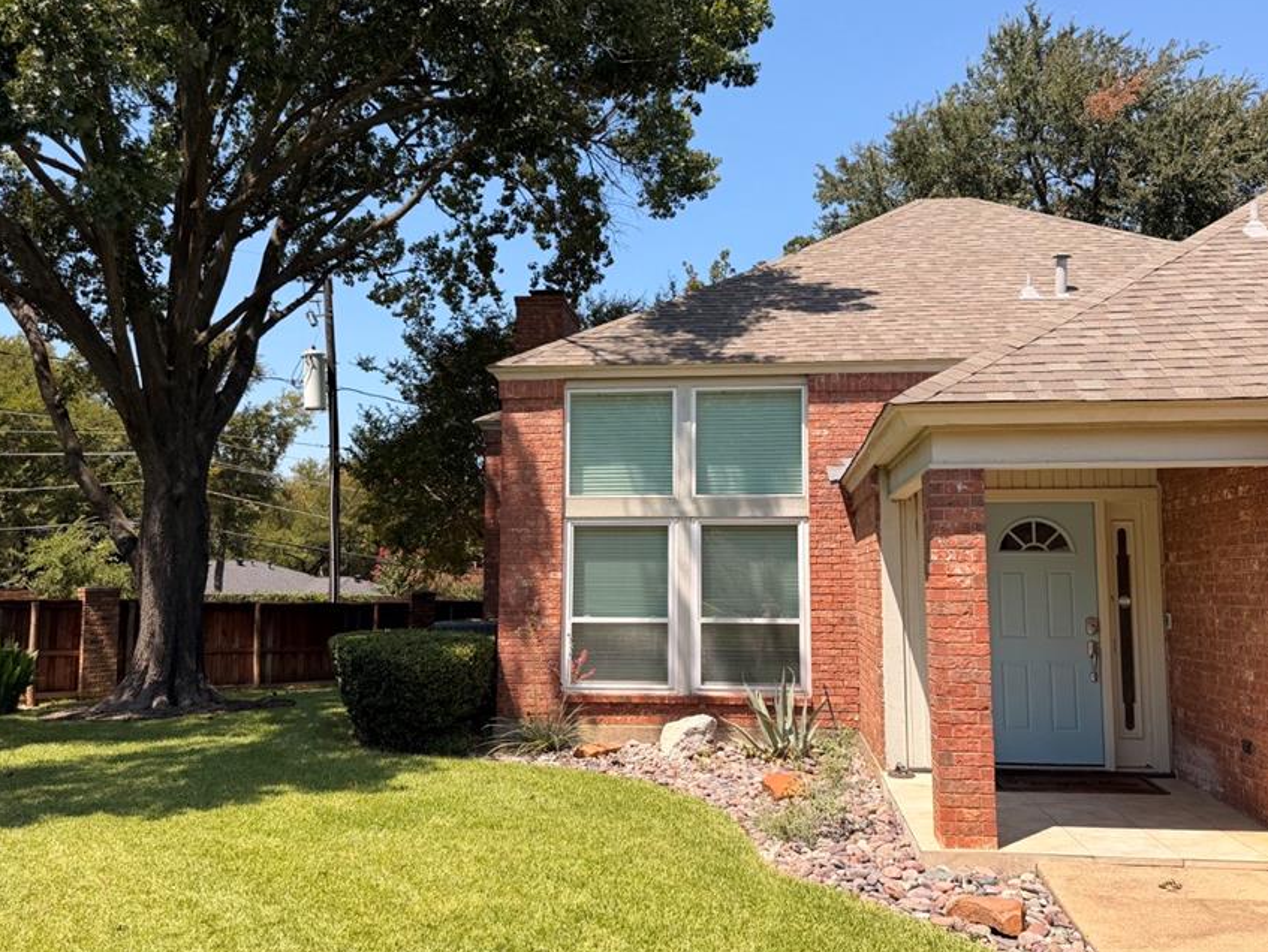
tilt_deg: +6.2
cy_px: 469
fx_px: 1063
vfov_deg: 48.3
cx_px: 644
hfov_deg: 61.6
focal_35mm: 29
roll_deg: +0.3
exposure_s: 1/3425
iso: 80
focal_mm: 6.76
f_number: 1.78
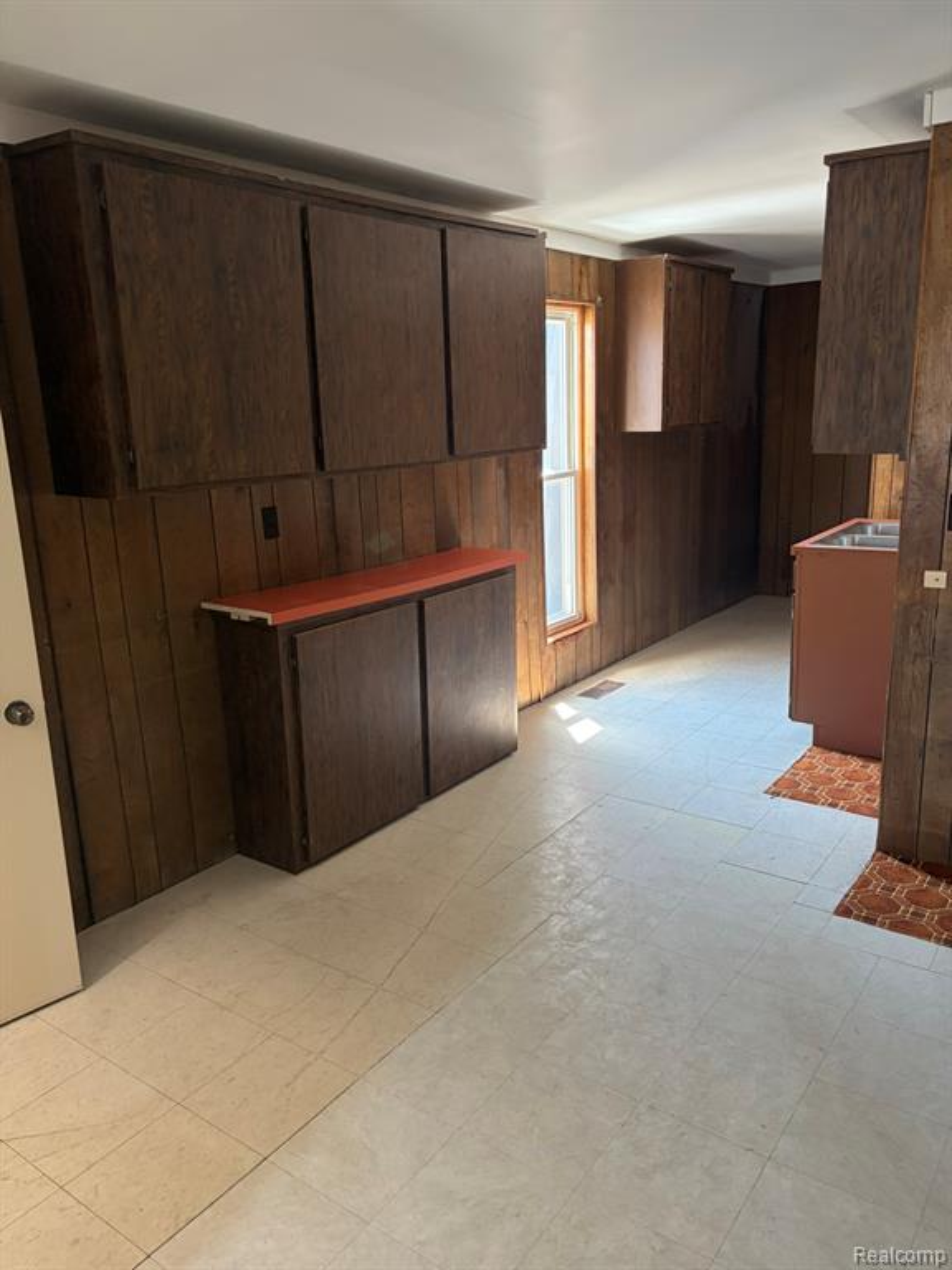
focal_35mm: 26
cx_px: 476
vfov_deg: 67.3
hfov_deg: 53.1
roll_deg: +1.8
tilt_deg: -13.7
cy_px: 635
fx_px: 953
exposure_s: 1/60
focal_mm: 5.96
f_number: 1.6
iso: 200
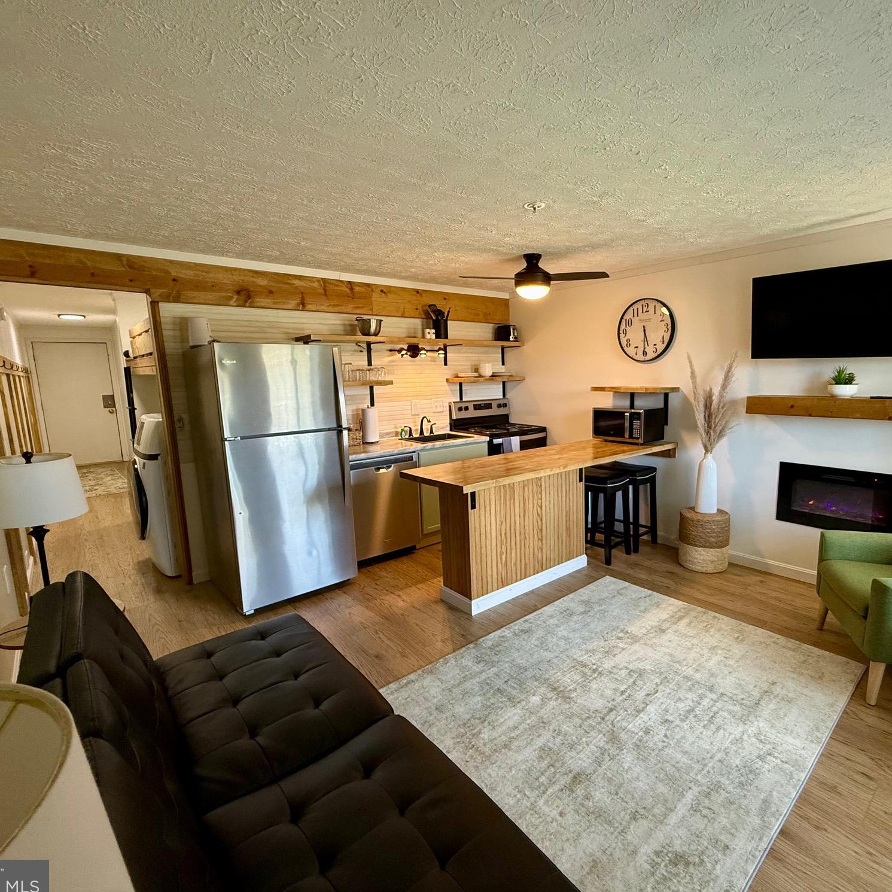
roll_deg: +1.2
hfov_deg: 83.4
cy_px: 449
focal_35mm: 17
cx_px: 512
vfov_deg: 84.0
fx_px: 496
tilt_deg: -9.0
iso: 320
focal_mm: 2.22
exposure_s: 1/120
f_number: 2.2
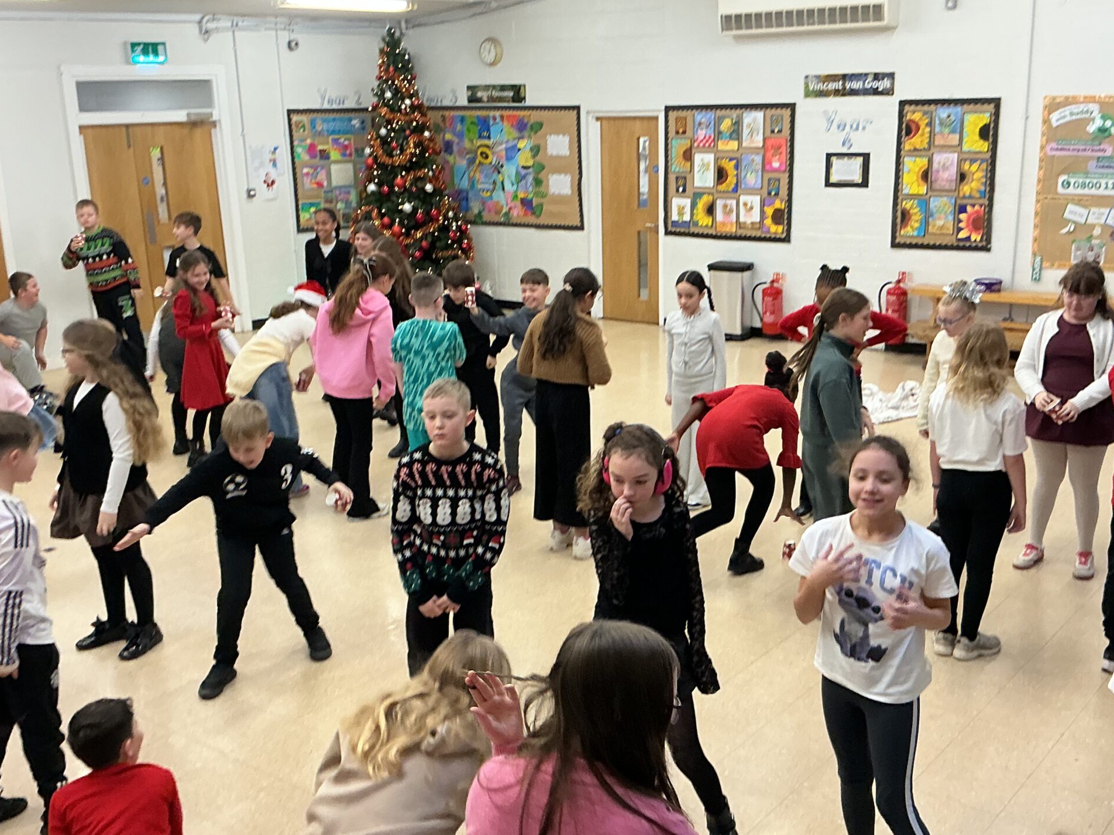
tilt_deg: -16.5
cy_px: 474
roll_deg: +1.6
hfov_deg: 47.8
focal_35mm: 39
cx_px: 583
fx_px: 1255
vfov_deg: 36.8
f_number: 1.8
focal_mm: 3
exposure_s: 1/50
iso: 64
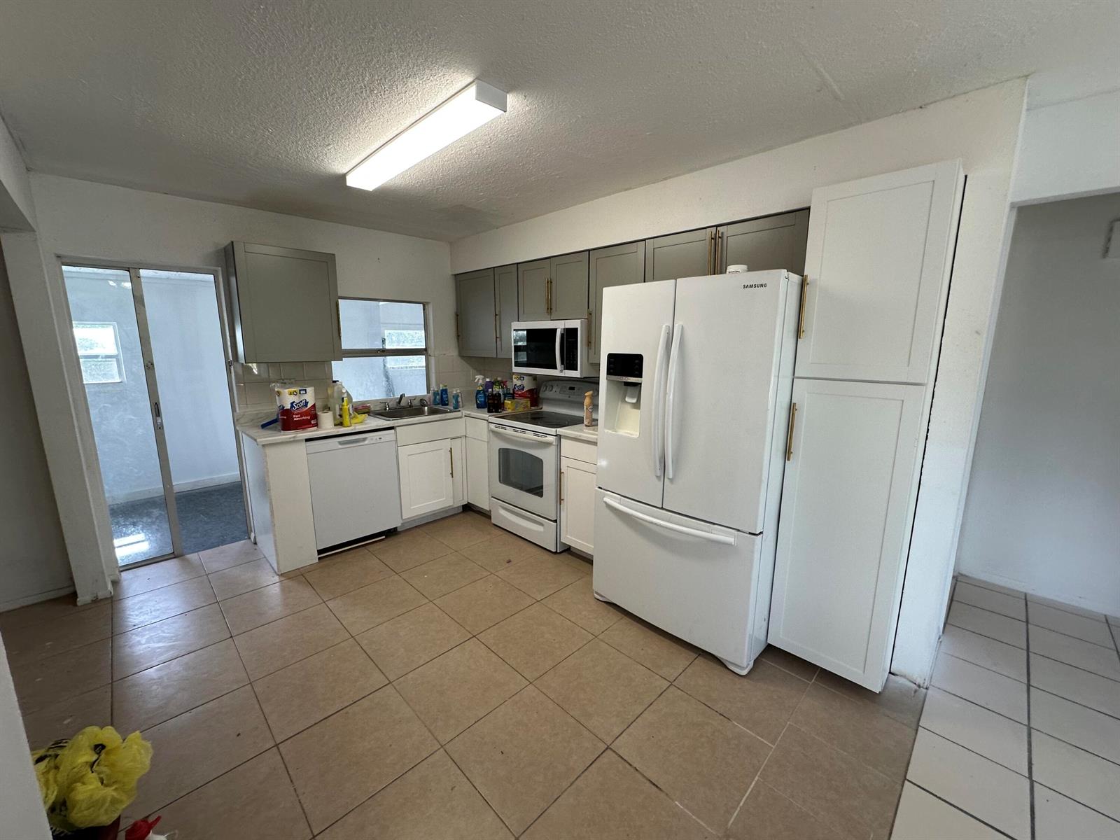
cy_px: 420
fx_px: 453
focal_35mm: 14
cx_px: 560
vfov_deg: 85.7
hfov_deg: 102.1
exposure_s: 1/120
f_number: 2.2
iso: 125
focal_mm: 2.22
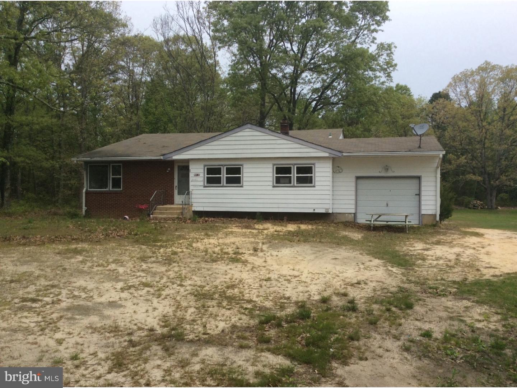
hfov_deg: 56.8
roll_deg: +0.0
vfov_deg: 44.2
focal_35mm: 32
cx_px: 258
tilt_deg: -3.1
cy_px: 194
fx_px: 478
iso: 32
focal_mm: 3.3
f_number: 2.4
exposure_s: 1/880
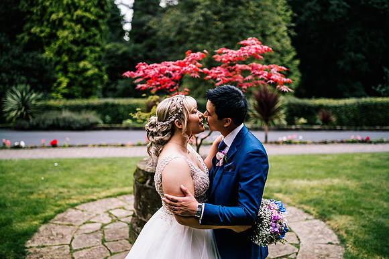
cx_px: 194
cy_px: 130
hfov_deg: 53.9
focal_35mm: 35
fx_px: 383
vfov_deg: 37.5
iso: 320
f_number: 1.4
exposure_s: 1/250
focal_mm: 35
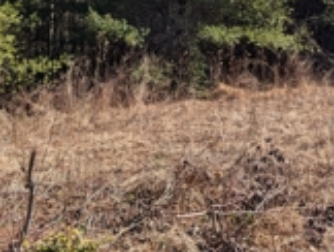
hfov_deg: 35.5
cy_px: 1
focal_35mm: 54
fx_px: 522
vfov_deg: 25.8
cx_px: 168
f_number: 1.85
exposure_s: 1/1508
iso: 34
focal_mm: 6.81
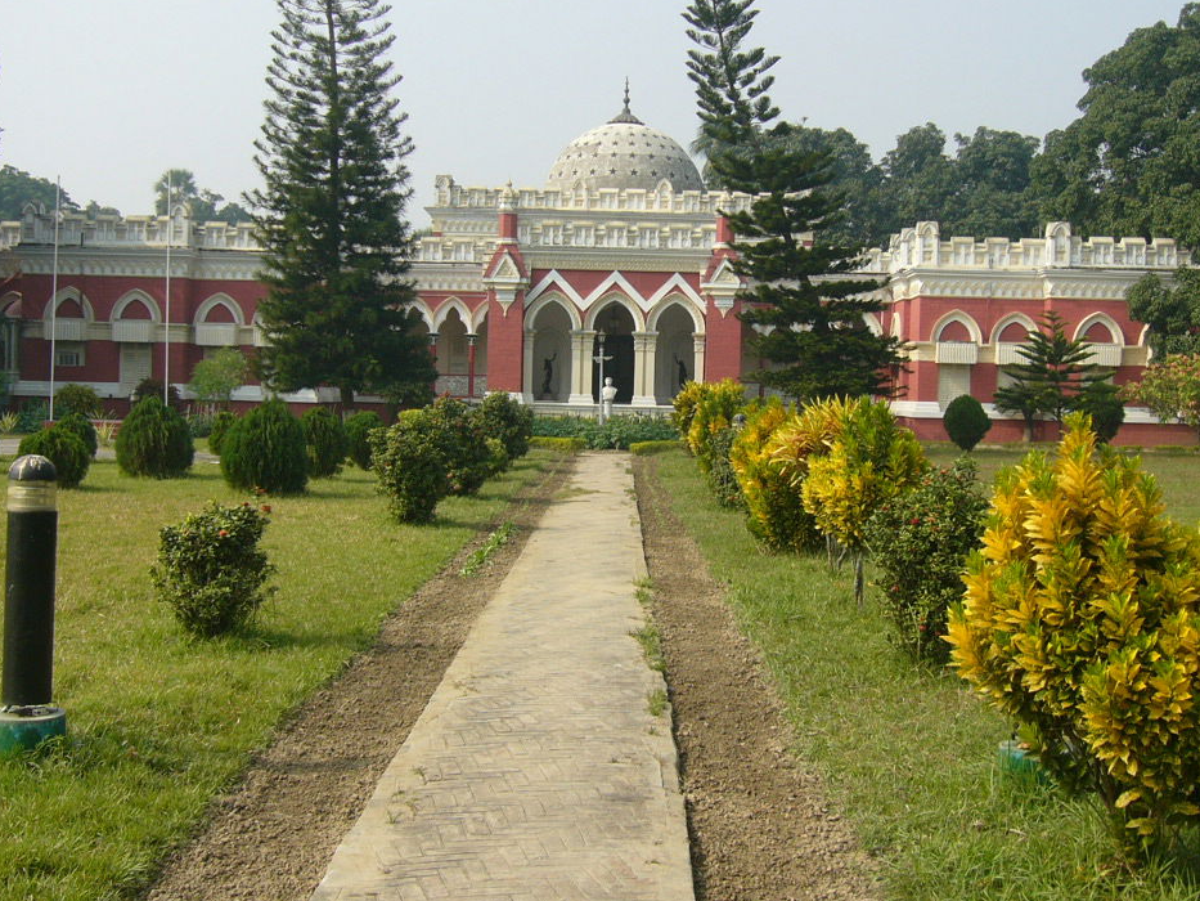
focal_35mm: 48
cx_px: 590
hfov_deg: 39.7
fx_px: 1664
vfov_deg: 30.2
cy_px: 394
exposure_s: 1/100
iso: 50
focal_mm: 5.8
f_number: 8
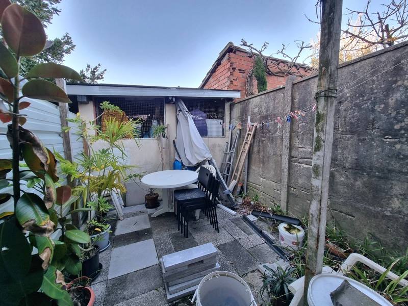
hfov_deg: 106.2
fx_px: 153
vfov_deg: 89.9
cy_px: 153
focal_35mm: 13
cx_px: 204
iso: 50
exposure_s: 1/101
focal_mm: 2.2
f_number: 2.2
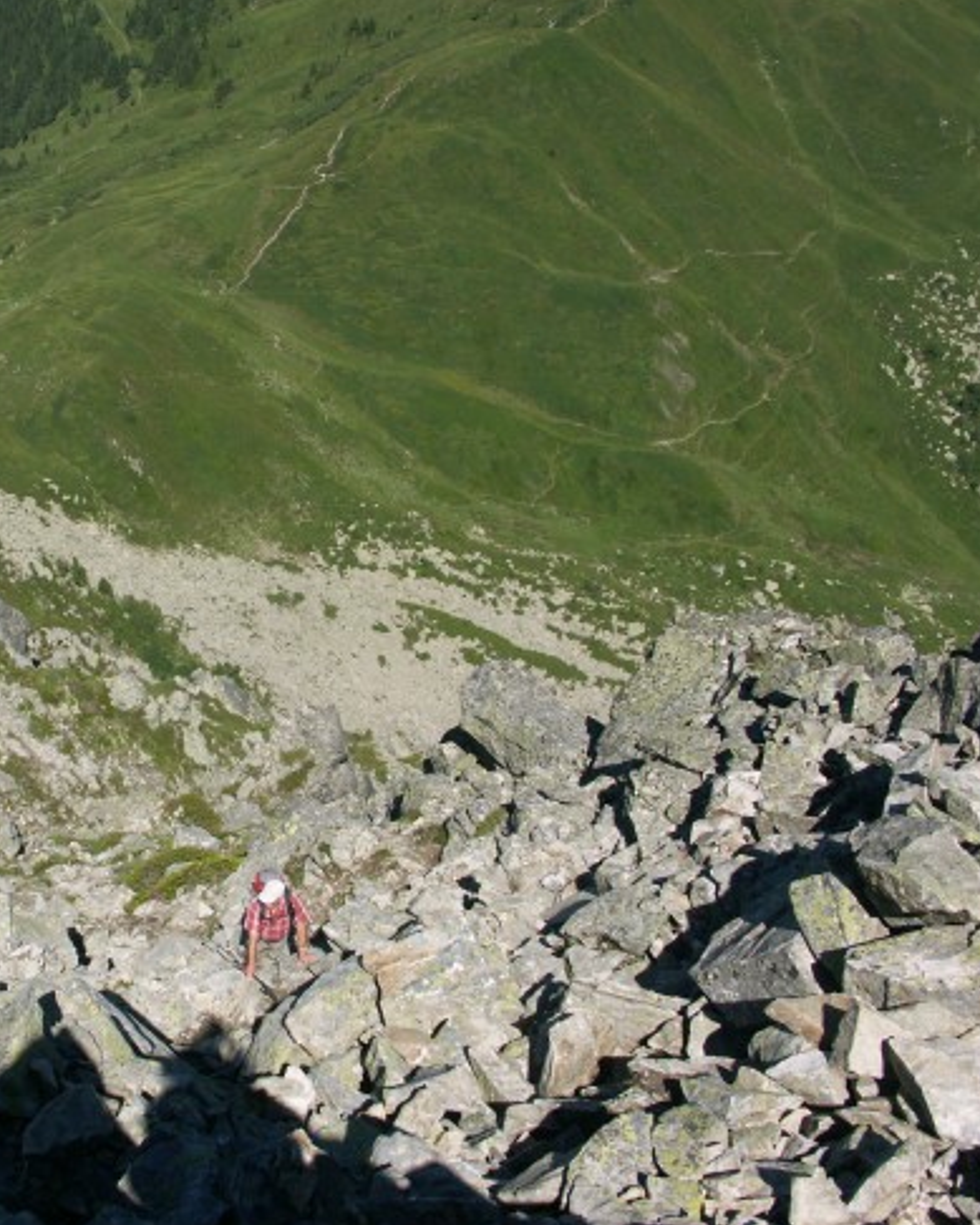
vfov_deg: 41.1
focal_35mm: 45
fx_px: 1631
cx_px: 169
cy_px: 609
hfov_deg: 32.4
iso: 64
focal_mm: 8.17
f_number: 7.1
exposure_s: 1/400
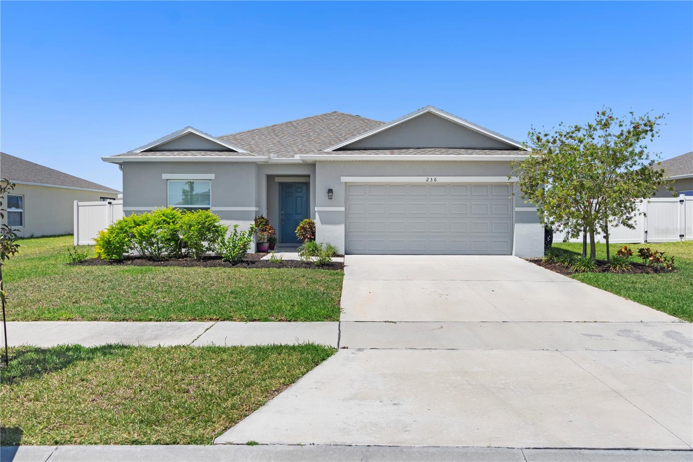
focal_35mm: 27
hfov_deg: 67.4
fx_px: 520
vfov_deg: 47.9
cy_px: 231
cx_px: 346
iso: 100
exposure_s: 1/80
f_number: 8
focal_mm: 18
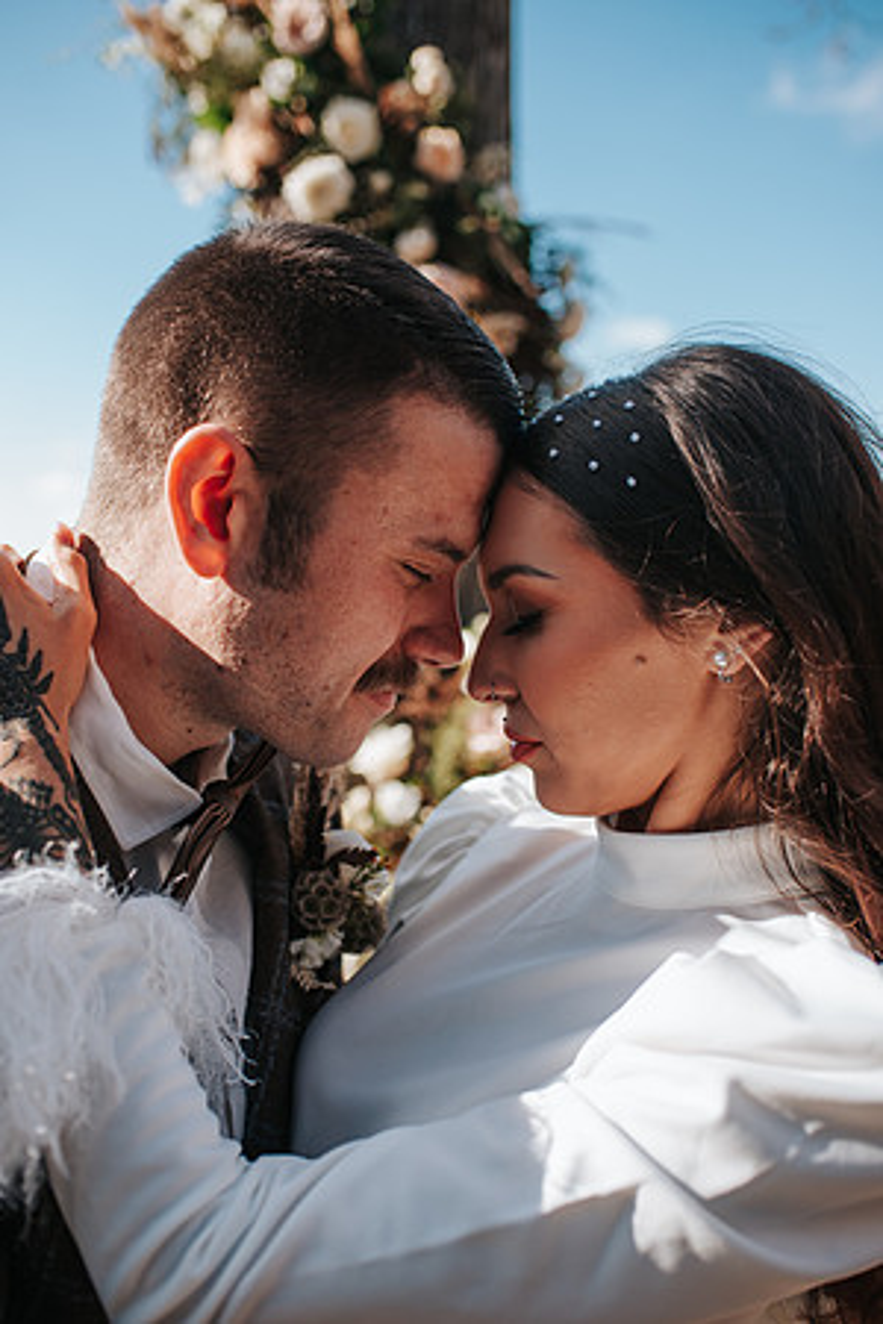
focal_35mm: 35
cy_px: 662
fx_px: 1288
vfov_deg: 54.4
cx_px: 442
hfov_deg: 37.9
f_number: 2.8
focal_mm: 35
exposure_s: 1/640
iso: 100
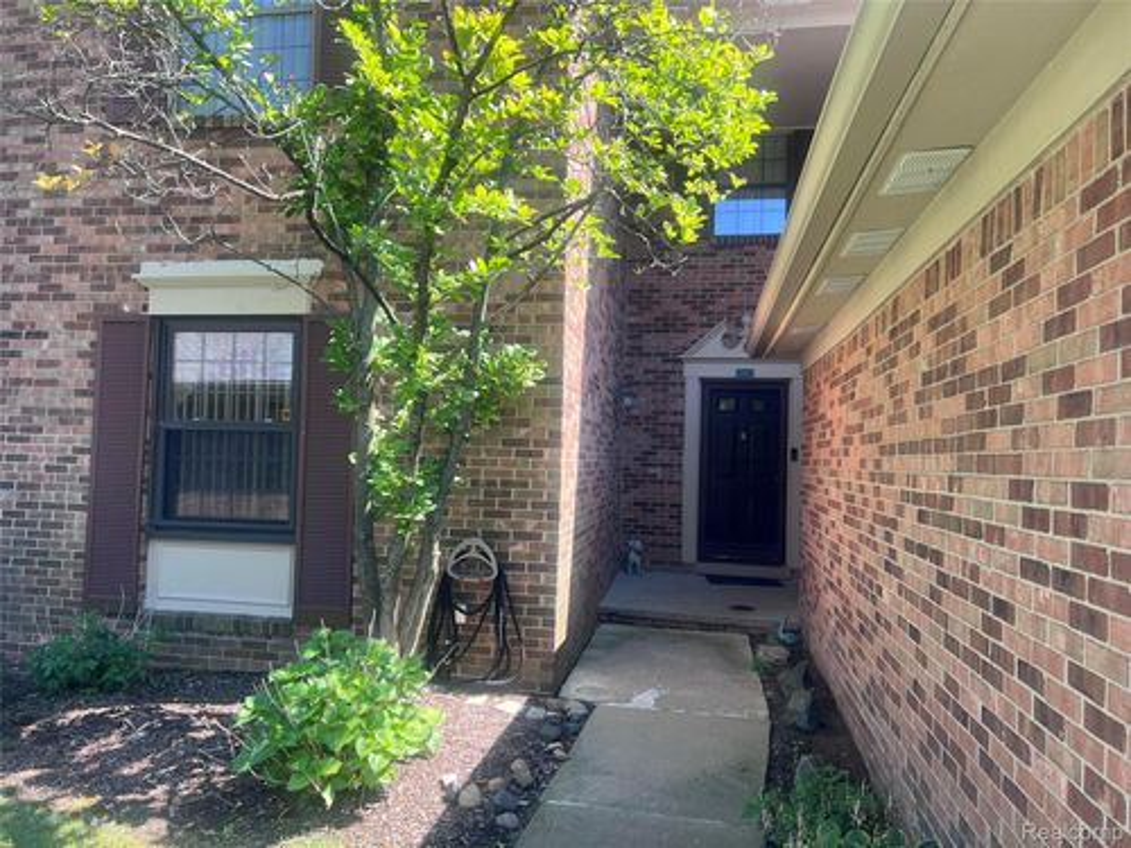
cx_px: 566
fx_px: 849
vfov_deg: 53.1
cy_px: 424
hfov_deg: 67.3
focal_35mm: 26
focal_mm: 5.7
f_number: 1.5
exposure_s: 1/452
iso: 50
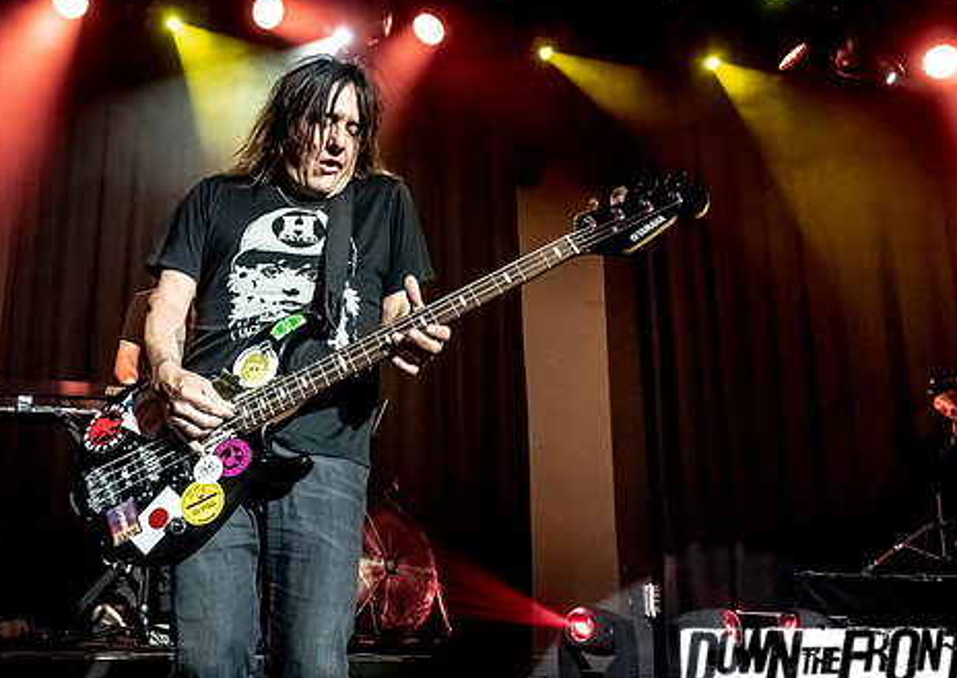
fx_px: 976
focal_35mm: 36
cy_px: 315
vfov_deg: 38.3
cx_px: 313
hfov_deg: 51.2
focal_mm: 12
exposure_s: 1/200
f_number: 4
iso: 1600
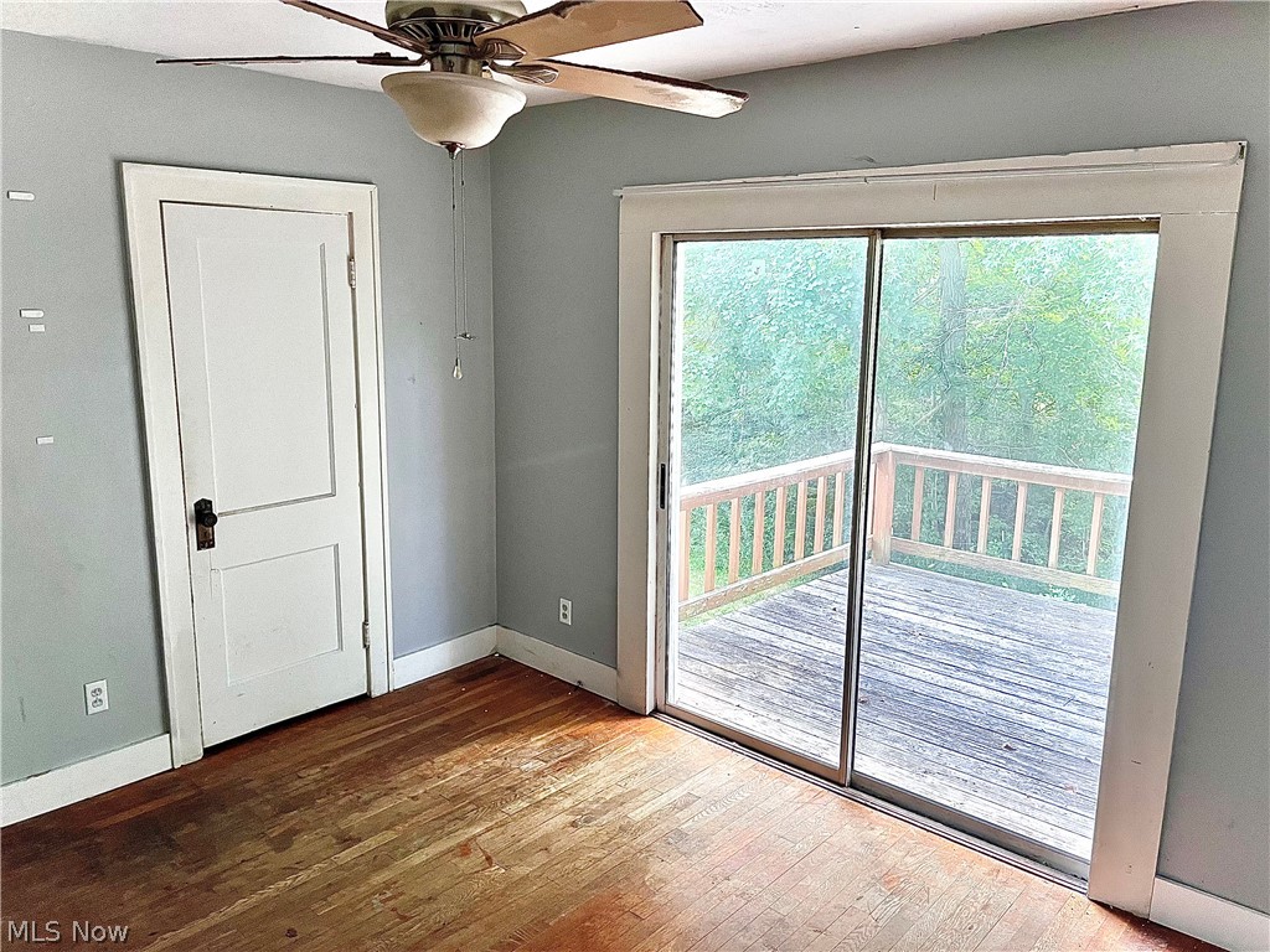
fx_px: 954
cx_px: 635
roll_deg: -0.7
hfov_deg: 67.3
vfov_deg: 53.1
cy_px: 476
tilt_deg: -11.9
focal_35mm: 26
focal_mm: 5.1
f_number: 1.6
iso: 125
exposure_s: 1/76
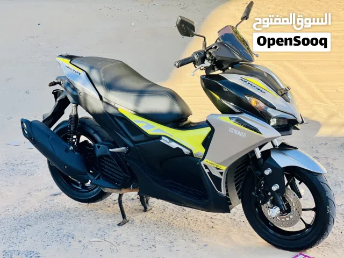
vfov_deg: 19.1
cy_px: 129
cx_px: 172
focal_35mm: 77
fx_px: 765
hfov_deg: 25.3
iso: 25
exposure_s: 1/138
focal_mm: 9
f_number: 2.8
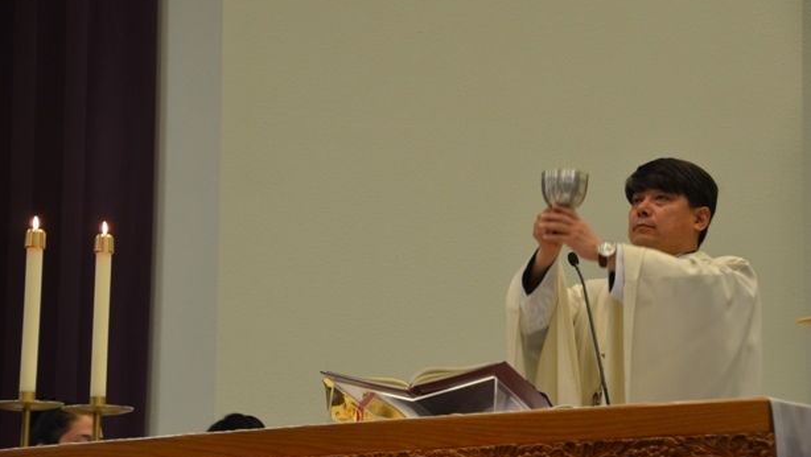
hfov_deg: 14.6
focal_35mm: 147
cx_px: 415
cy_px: 207
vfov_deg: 8.3
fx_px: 3163
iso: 800
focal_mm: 90
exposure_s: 1/40
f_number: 5.3
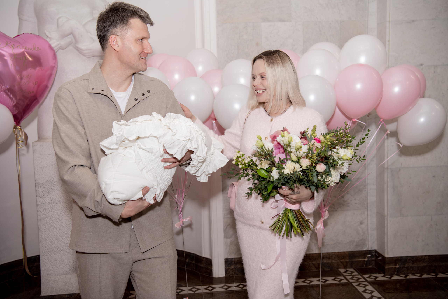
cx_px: 224
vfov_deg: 31.9
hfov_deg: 46.4
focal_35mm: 42
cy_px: 150
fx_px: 523
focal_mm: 42
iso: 800
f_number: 4
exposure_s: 1/160
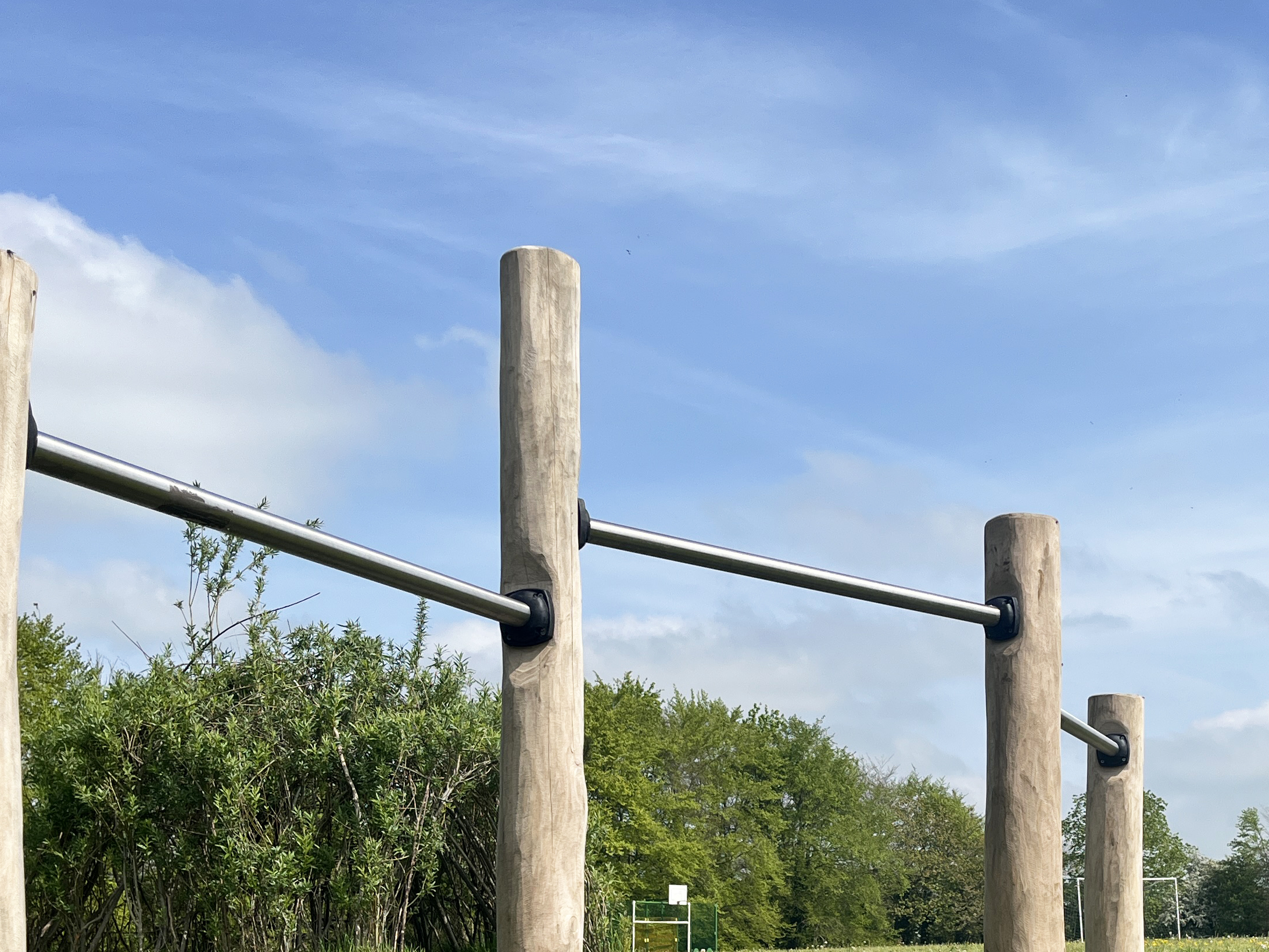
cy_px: 789
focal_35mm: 48
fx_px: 1760
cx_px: 918
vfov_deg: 29.4
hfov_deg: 38.8
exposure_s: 1/4484
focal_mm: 5.1
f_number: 1.6
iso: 50
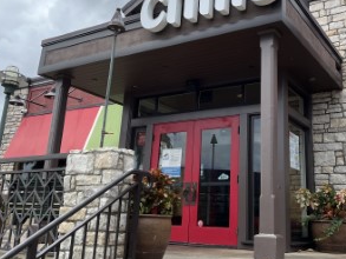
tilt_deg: +14.2
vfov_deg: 35.9
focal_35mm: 40
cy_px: 105
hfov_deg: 46.3
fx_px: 400
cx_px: 220
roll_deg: -1.9
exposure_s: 1/3215
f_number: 1.6
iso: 50
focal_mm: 5.1
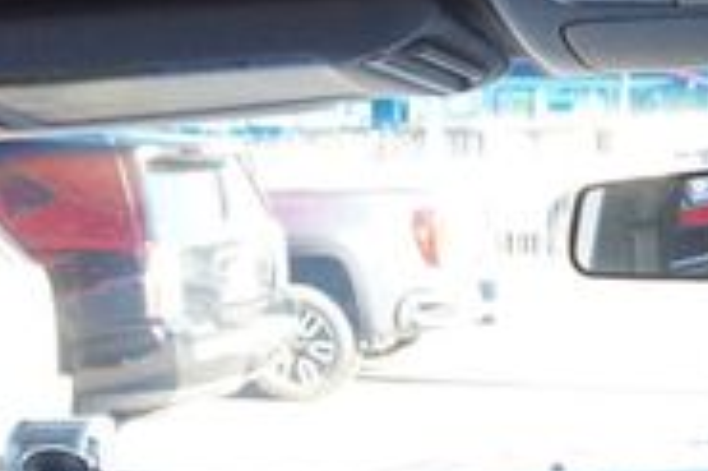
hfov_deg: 23.4
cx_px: 727
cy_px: 628
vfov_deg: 15.6
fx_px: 1631
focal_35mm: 83
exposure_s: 1/160
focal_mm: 16
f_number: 4
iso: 1600
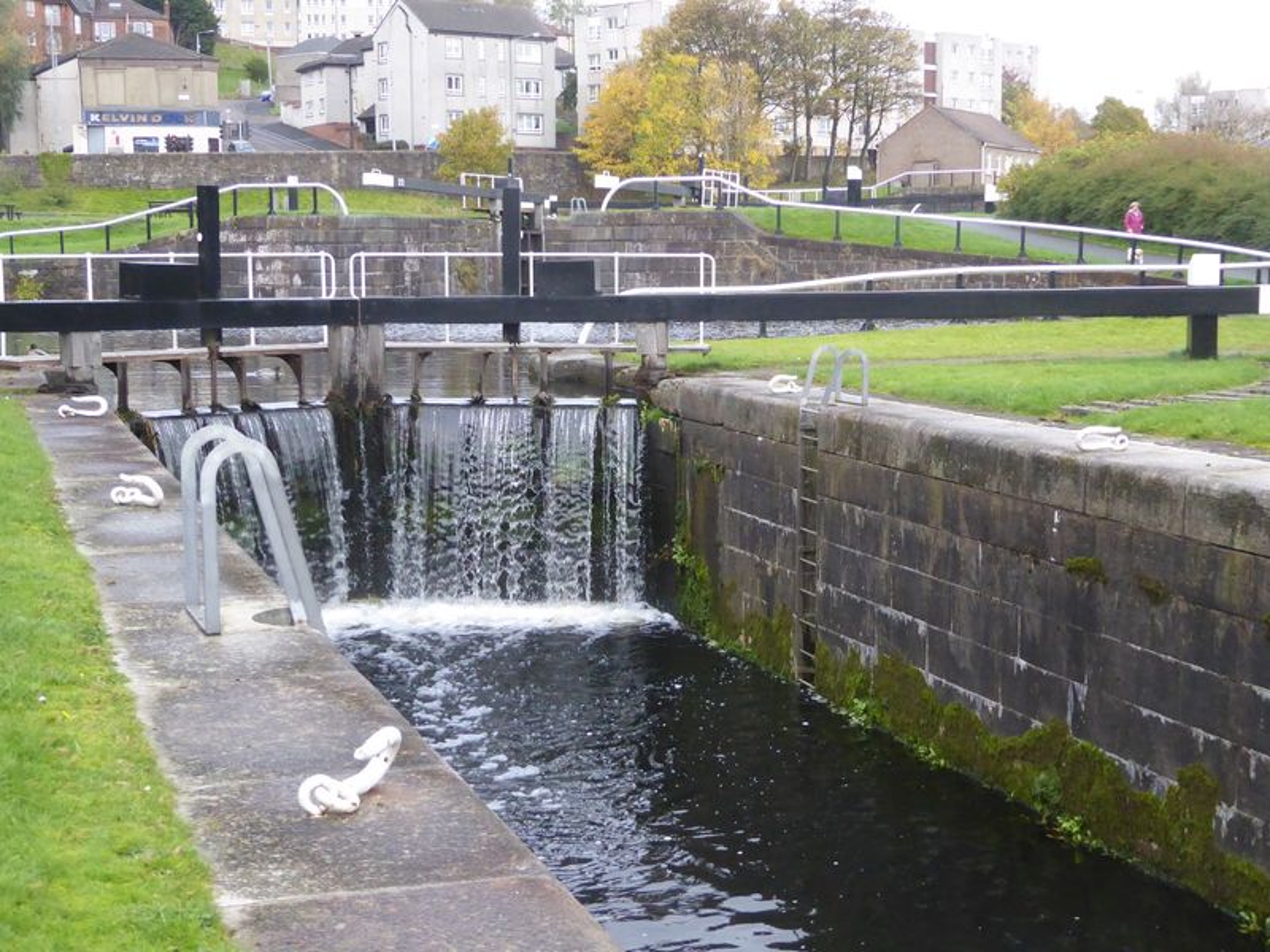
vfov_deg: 25.7
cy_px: 476
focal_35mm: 57
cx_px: 635
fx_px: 2091
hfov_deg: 33.8
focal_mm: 9.6
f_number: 4.1
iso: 640
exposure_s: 1/250
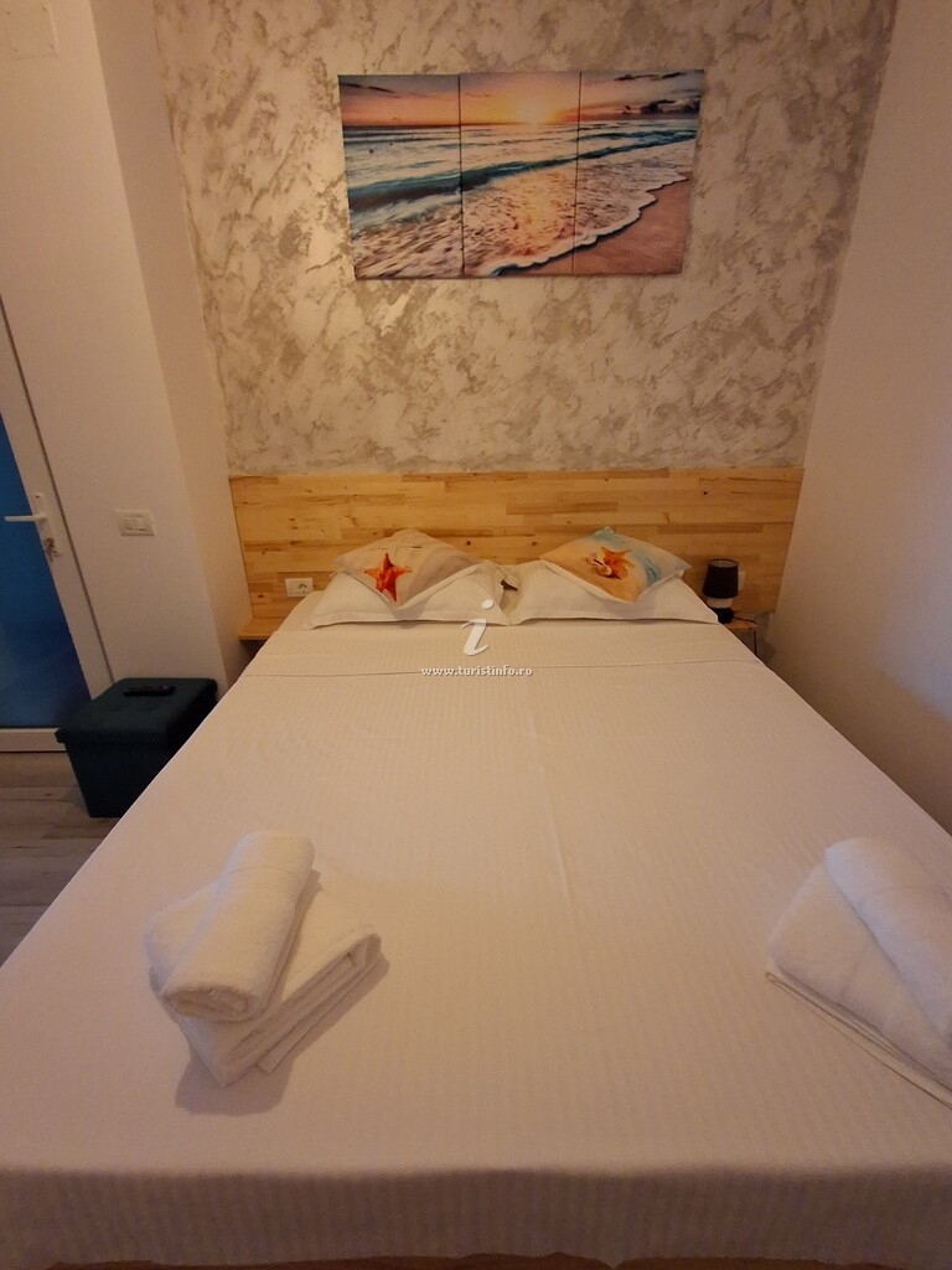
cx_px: 476
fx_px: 587
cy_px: 635
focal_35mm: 16
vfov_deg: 94.5
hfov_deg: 78.1
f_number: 2.2
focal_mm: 1.64
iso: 500
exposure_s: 1/25
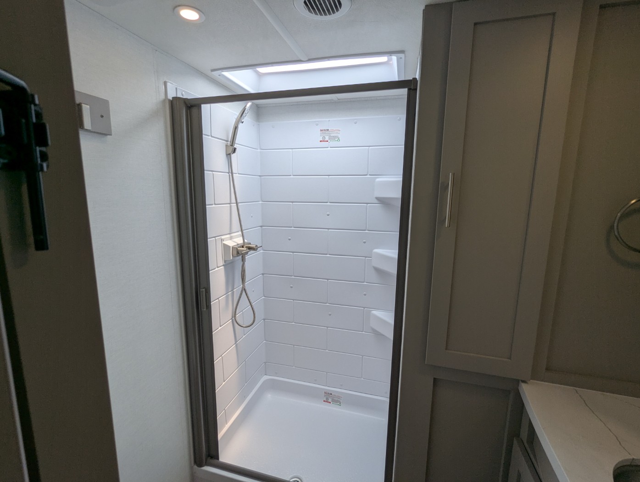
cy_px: 241
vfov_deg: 78.2
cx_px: 320
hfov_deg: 94.4
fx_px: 296
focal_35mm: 16
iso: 40
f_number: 2.2
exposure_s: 1/348
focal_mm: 2.35
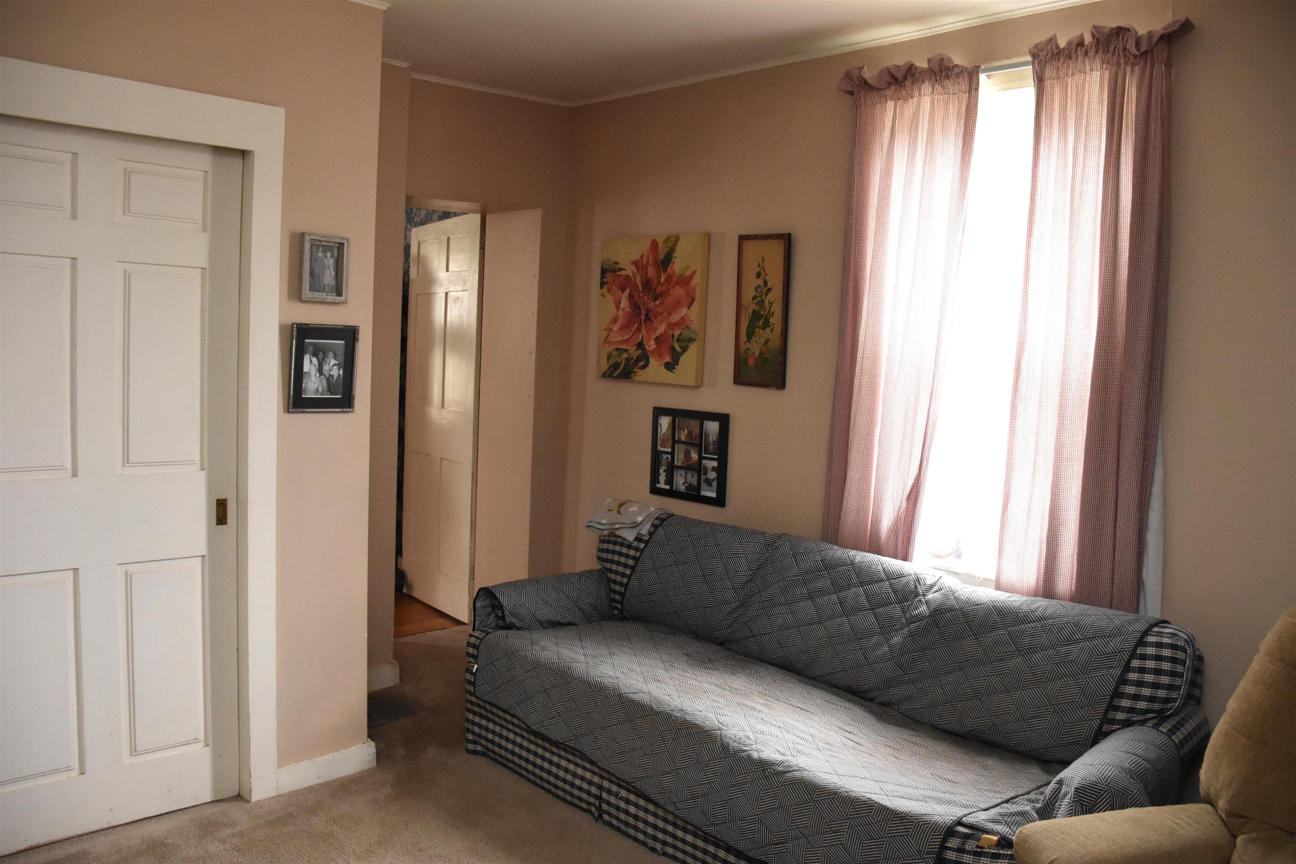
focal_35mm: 27
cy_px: 432
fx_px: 972
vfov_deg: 47.9
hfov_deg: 67.4
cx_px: 648
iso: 3200
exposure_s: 1/60
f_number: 4
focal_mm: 18
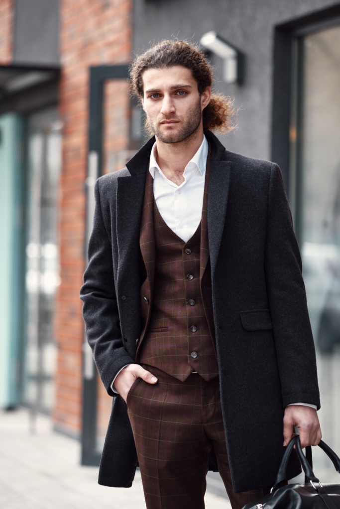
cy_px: 254
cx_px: 170
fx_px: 1912
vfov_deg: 15.2
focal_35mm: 135
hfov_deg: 10.2
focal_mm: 90
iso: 200
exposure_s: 1/400
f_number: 2
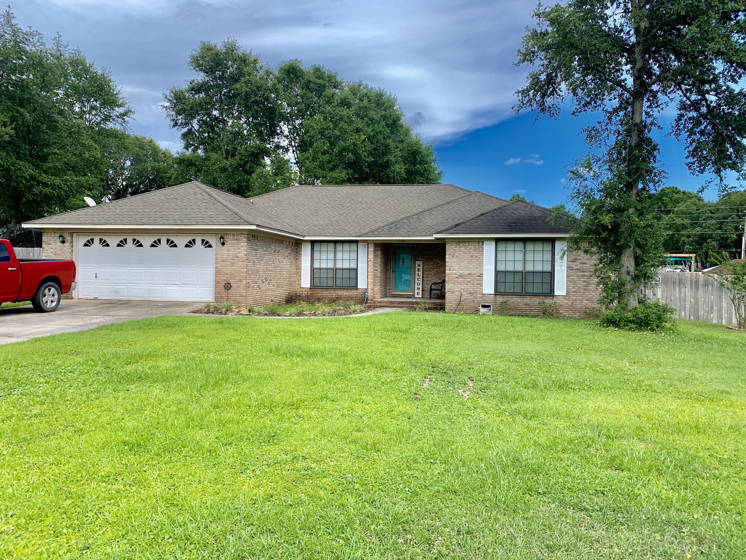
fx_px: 560
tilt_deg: -0.1
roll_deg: -1.1
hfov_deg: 67.3
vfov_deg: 53.1
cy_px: 280
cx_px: 373
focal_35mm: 26
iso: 25
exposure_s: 1/1282
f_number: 1.8
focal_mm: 4.25
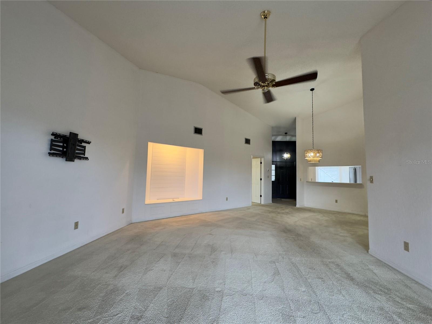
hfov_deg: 102.1
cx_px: 216
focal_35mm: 14
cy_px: 162
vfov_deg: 85.6
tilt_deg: +3.5
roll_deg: +1.0
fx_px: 175
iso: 200
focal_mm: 2.22
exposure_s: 1/60
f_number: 2.2
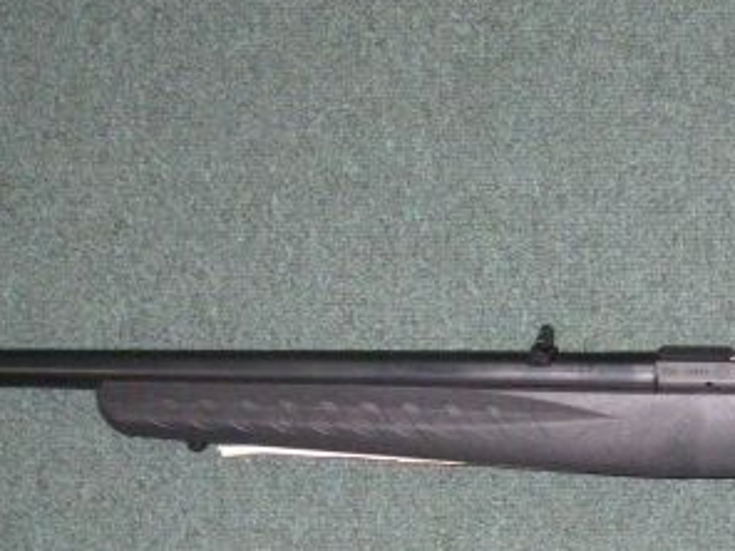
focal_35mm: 85
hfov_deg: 22.2
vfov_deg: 17.2
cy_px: 463
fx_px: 1805
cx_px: 715
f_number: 3.5
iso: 400
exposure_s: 1/50
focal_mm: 5
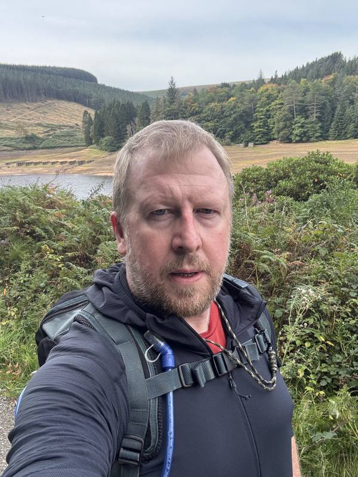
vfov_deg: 60.0
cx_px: 179
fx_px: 414
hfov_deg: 46.8
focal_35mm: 30
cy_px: 238
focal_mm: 2.69
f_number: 1.9
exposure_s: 1/164
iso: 20
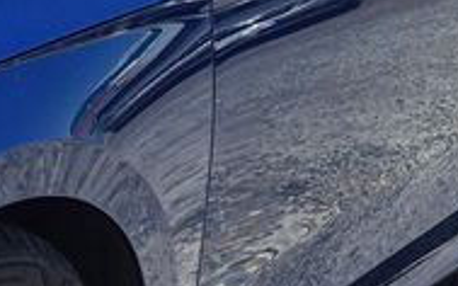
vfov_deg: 9.9
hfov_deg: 14.5
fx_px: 1647
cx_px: -284
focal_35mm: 132
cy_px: 97
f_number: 1.8
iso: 25
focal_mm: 5.4
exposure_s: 1/1236
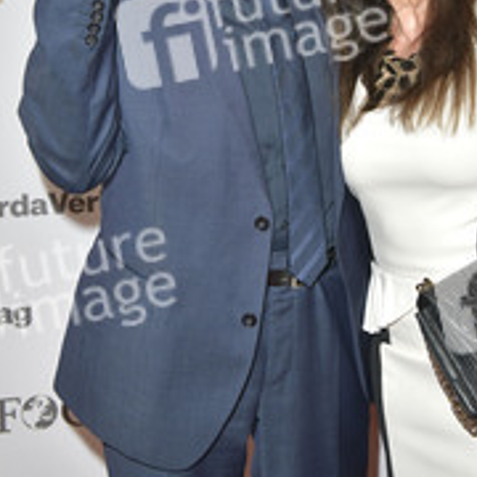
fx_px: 1294
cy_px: 159
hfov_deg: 20.8
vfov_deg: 20.8
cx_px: 329
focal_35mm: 83
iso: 640
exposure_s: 1/200
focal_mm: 44
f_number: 6.3
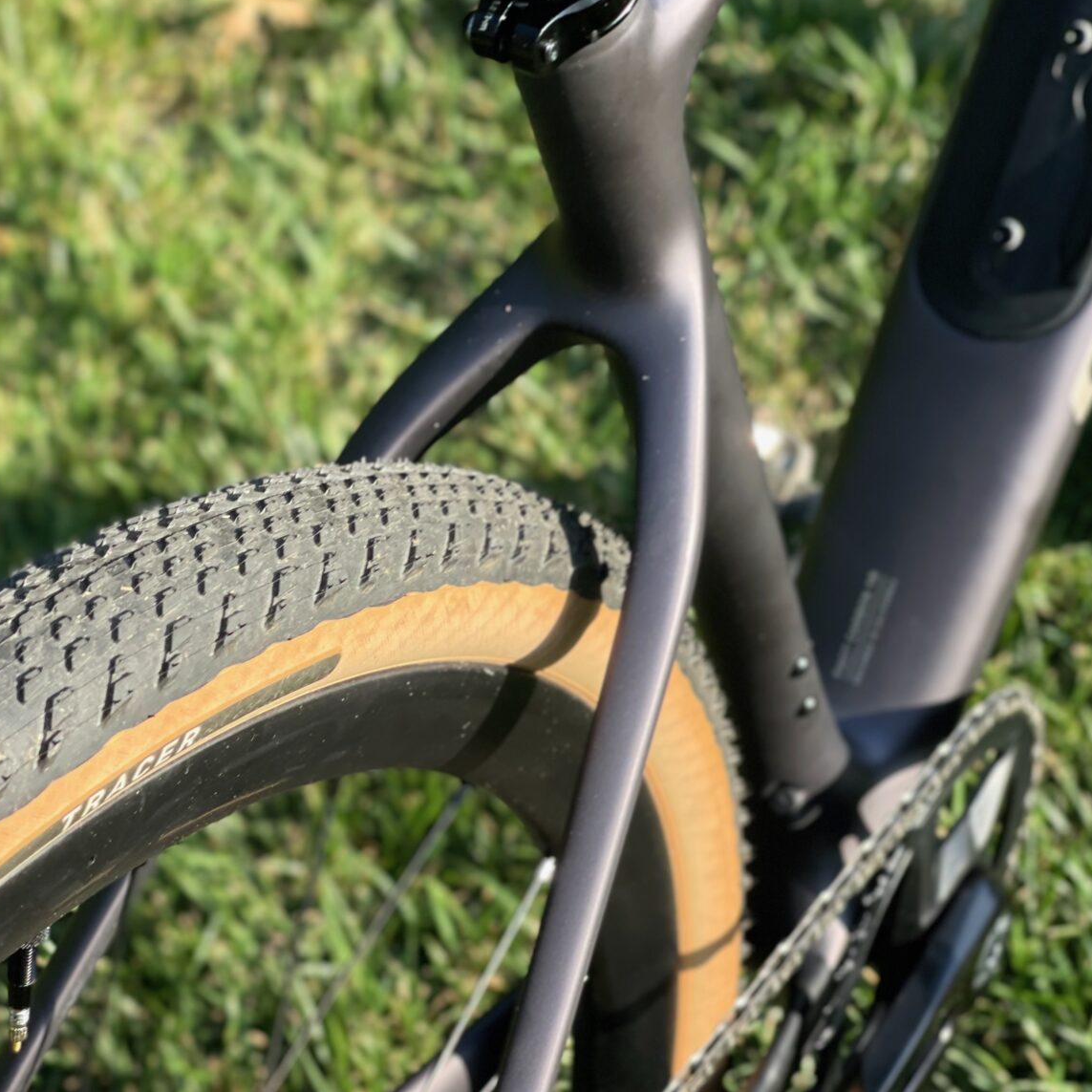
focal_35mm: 76
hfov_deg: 22.7
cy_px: 544
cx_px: 434
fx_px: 2712
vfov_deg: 22.8
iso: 25
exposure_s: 1/210
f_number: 2.2
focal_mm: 7.5
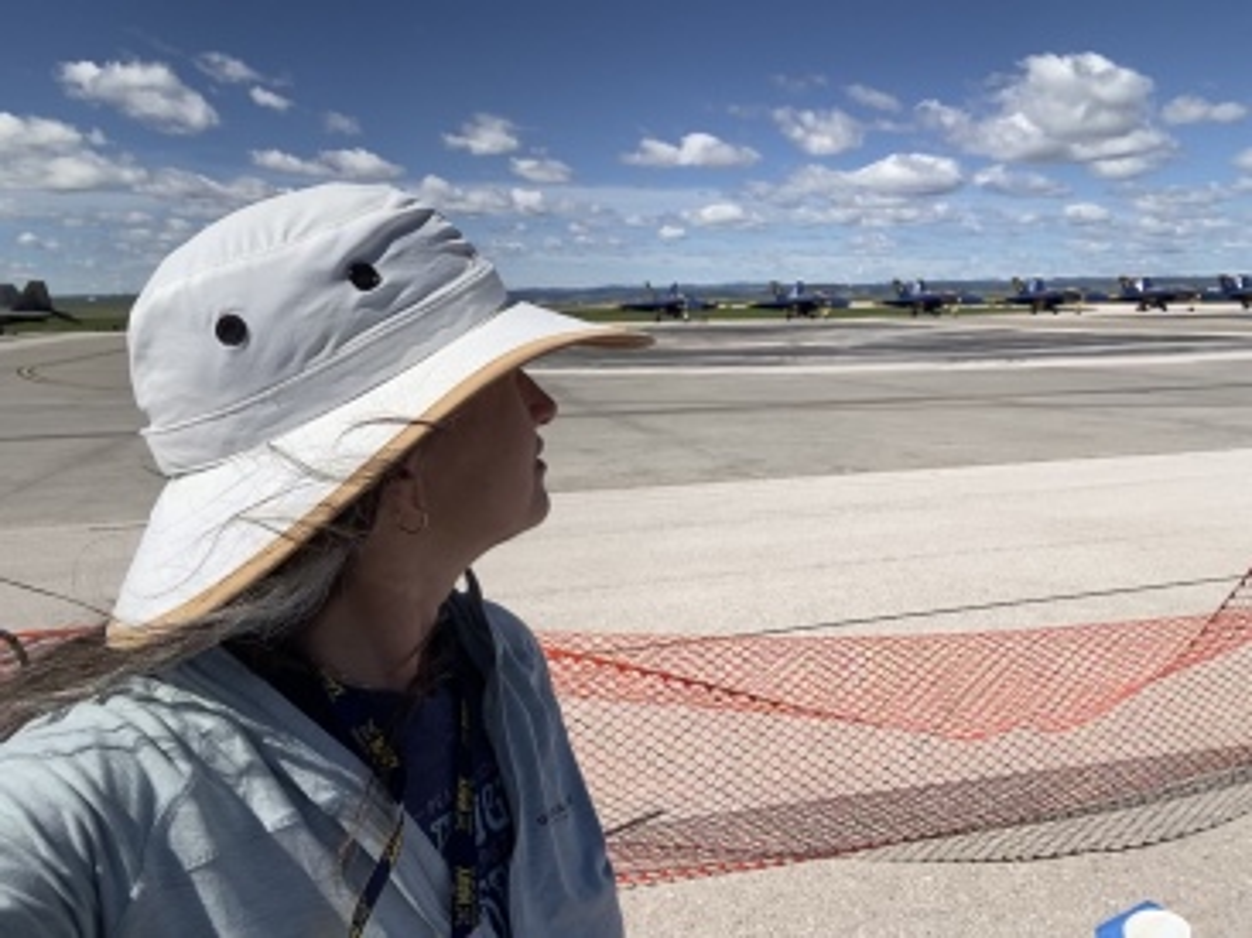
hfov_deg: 74.0
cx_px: 626
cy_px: 469
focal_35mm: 23
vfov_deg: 58.8
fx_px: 831
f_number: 2.2
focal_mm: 2.71
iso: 25
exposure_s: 1/2445
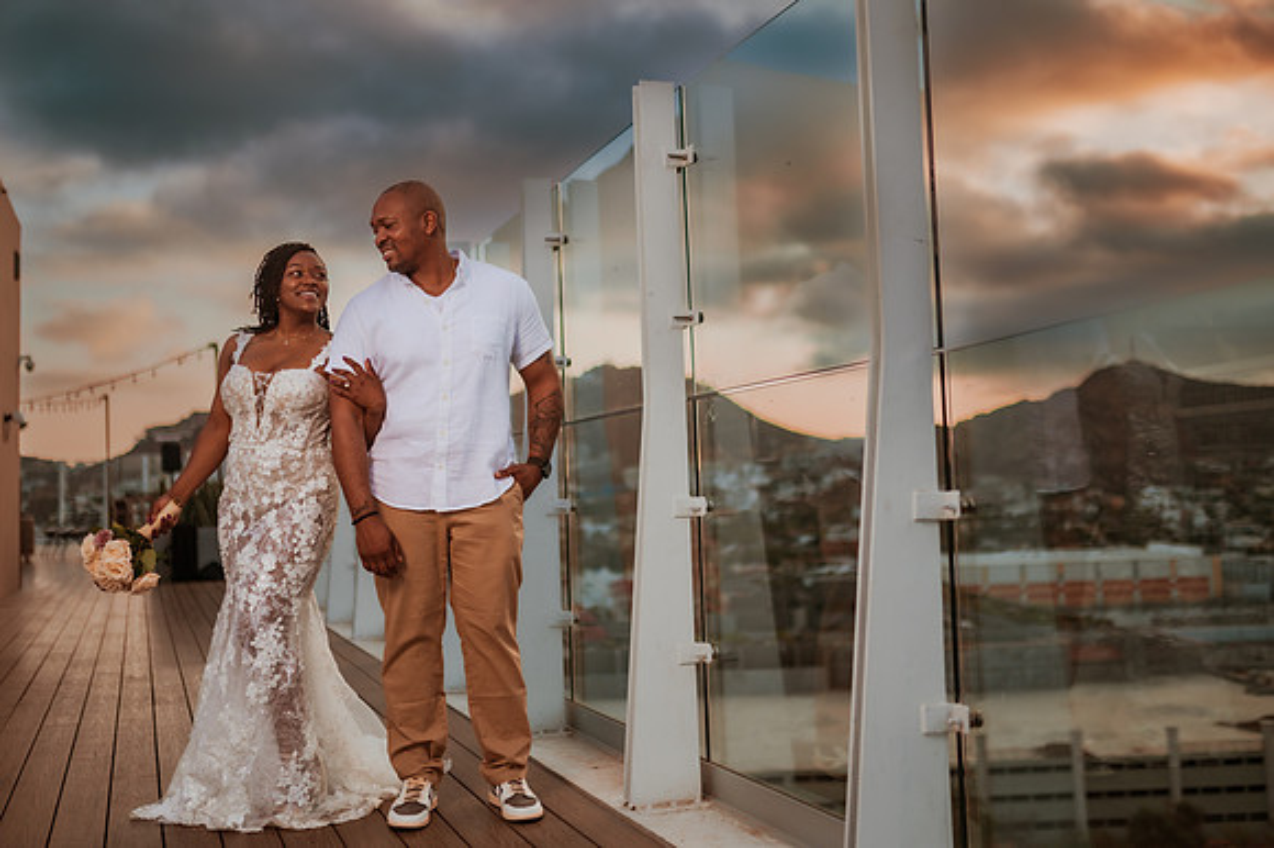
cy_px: 401
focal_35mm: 39
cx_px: 568
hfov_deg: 49.6
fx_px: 1375
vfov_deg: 34.3
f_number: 1.4
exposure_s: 1/4000
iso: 160
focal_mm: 35
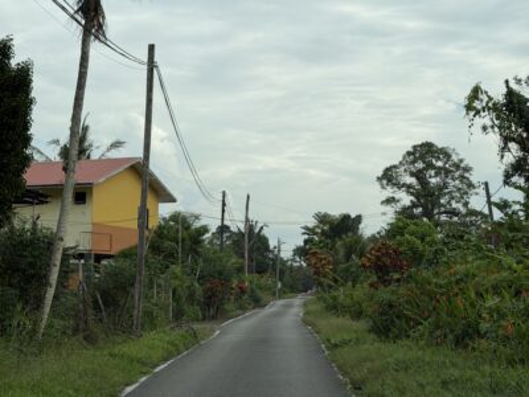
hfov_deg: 39.7
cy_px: 198
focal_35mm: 48
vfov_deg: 30.3
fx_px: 734
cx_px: 264
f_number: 1.78
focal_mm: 6.76
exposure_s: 1/3226
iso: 64
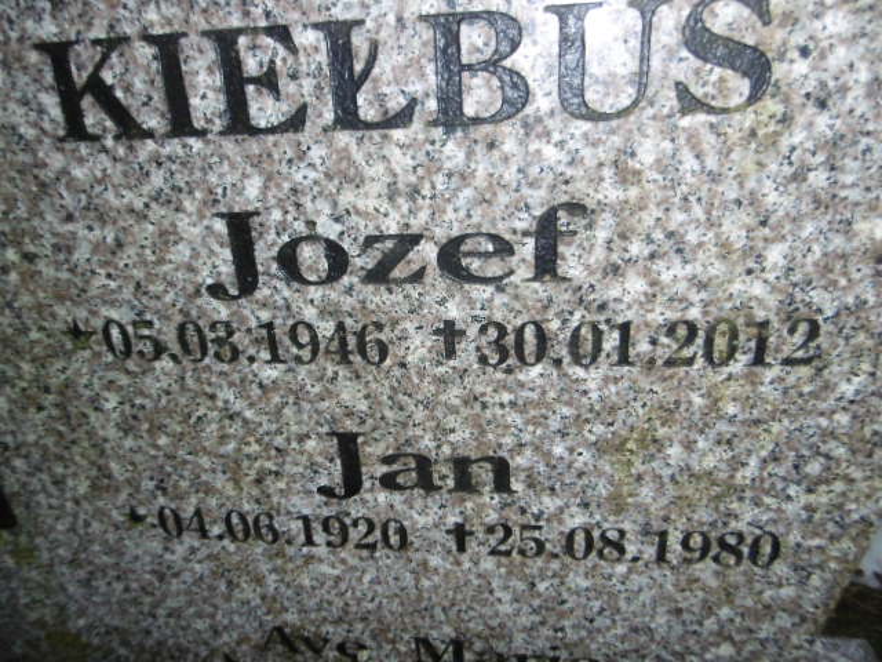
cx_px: 441
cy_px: 331
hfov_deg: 71.6
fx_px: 612
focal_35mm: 24
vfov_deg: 56.8
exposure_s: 1/60
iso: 200
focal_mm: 4.3
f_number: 7.8
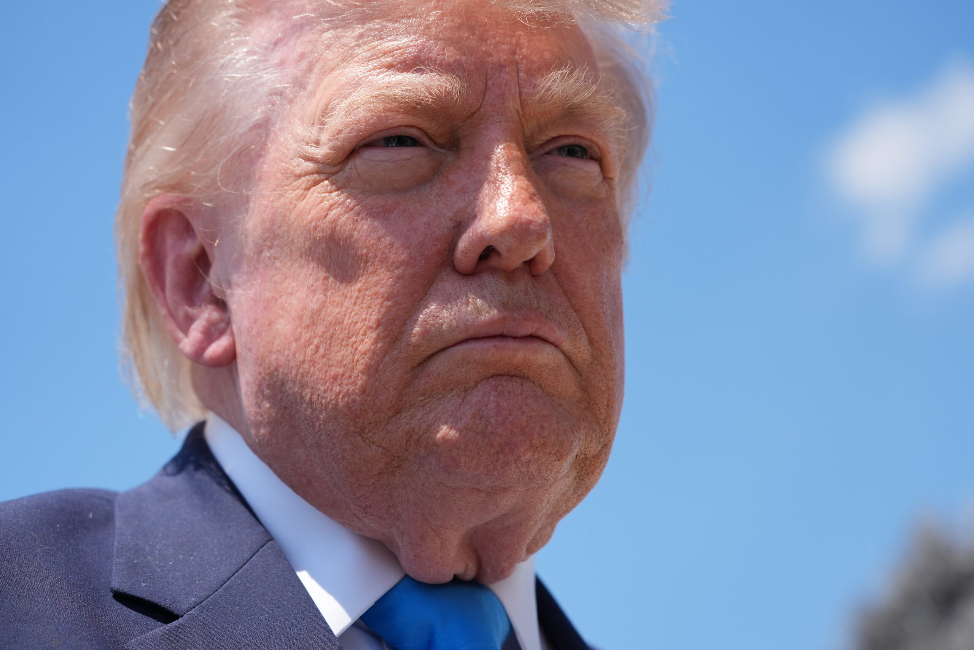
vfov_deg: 13.7
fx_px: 2706
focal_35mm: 100
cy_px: 325
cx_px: 487
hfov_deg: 20.4
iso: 500
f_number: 5.6
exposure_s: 1/3200
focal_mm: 100
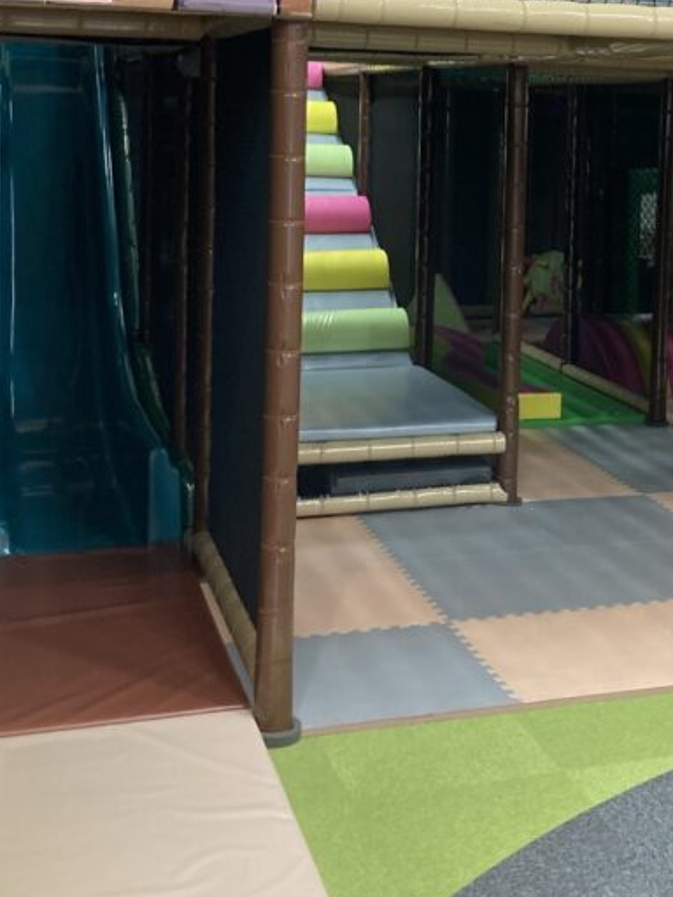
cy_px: 203
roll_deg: -0.4
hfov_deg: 25.5
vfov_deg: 33.5
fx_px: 1452
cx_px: 563
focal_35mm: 56
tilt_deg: -1.6
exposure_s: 1/50
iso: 125
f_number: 1.8
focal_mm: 3.99
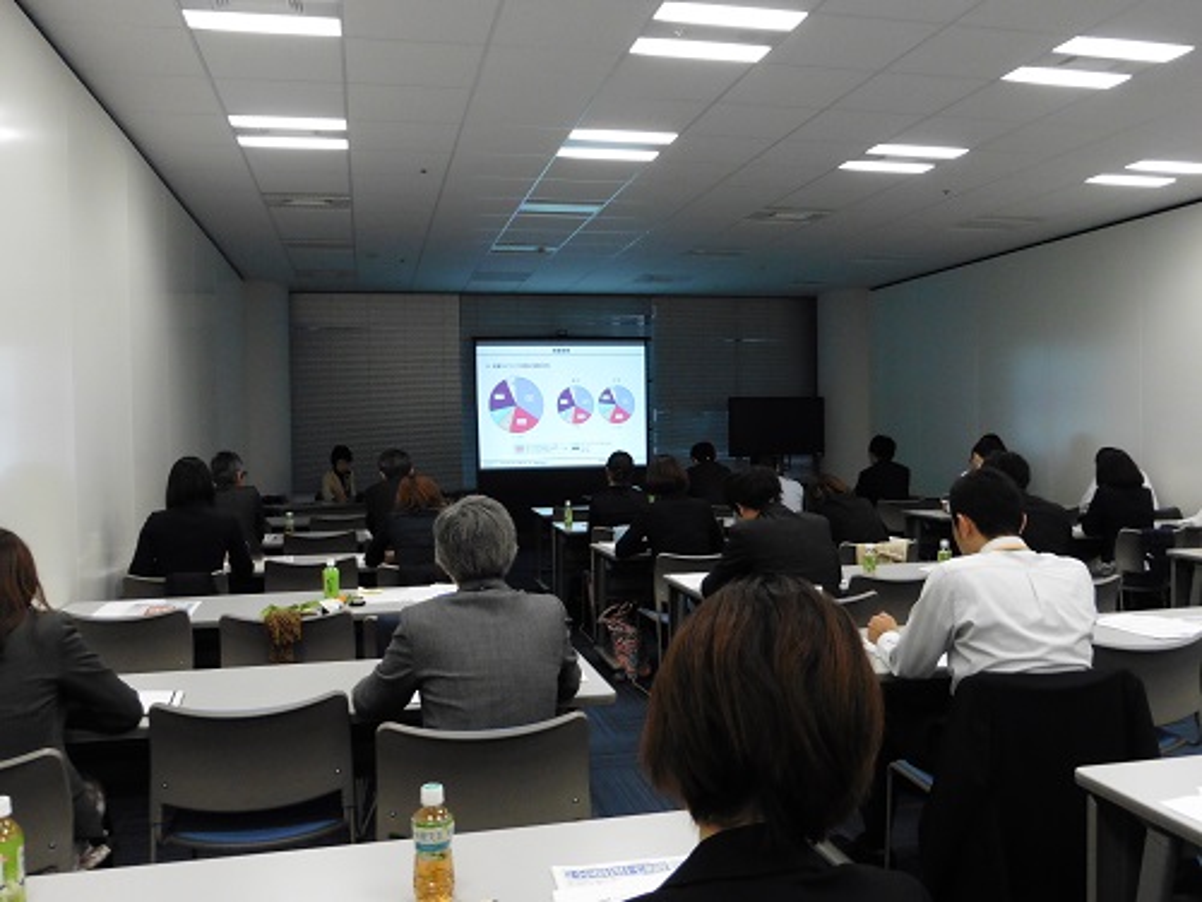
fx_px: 1042
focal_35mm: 30
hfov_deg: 60.0
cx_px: 601
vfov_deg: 46.8
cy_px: 451
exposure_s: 1/60
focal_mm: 5.4
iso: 400
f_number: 3.6
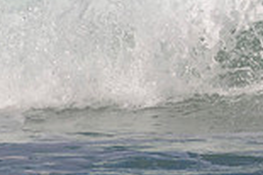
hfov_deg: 0.7
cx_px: 460
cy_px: -110
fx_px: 21857
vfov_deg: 0.5
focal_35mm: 2995
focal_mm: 800
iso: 900
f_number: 11
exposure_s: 1/2000
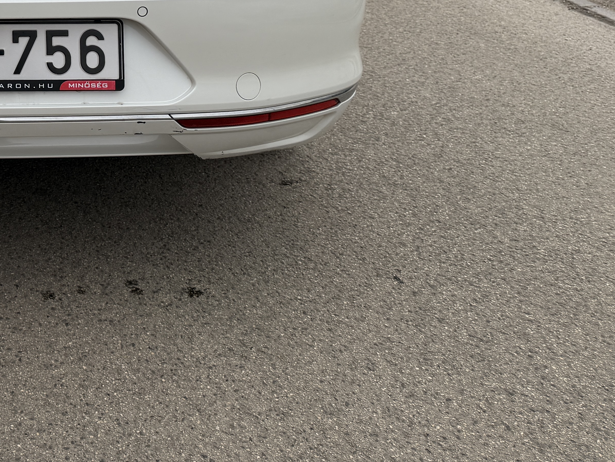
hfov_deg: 30.7
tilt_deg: -11.7
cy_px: -49
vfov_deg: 24.0
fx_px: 1013
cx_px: -33
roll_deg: +1.9
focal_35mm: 57
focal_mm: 6.76
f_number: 1.78
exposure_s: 1/356
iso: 80
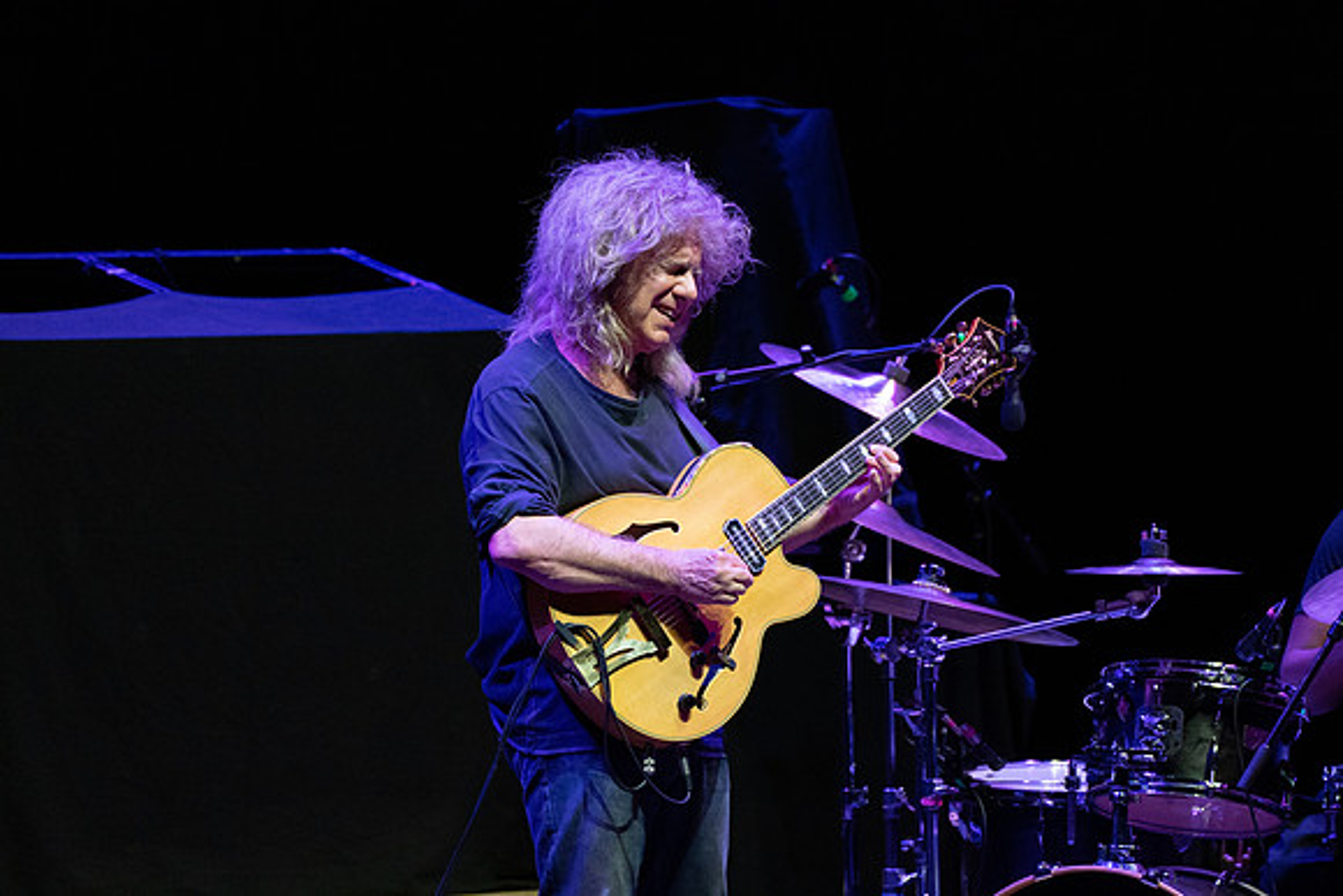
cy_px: 448
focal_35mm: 400
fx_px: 14925
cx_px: 672
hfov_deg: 5.2
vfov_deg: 3.4
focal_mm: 400
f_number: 7.1
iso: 3200
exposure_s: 1/320
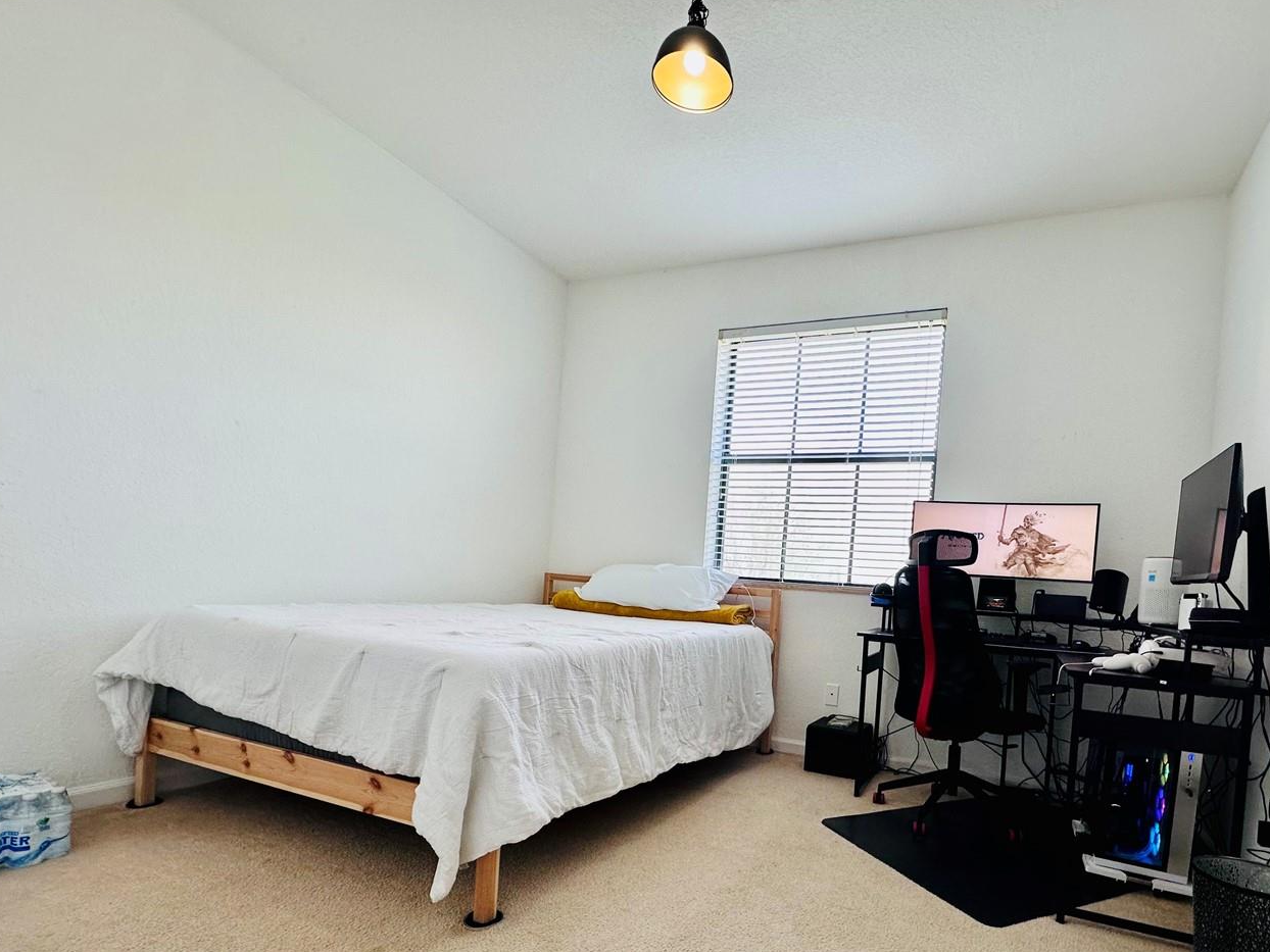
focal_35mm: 18
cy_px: 598
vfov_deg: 70.4
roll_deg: -4.3
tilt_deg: -1.1
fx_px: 660
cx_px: 753
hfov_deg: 86.8
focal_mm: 2.22
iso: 80
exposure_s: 1/99
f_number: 2.2
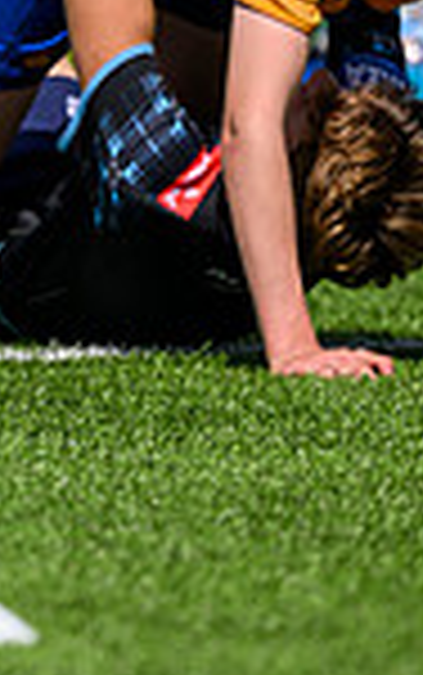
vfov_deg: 1.3
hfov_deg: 0.8
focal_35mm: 1580
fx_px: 29087
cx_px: -680
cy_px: 142
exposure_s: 1/4000
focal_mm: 400
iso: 250
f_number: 3.2
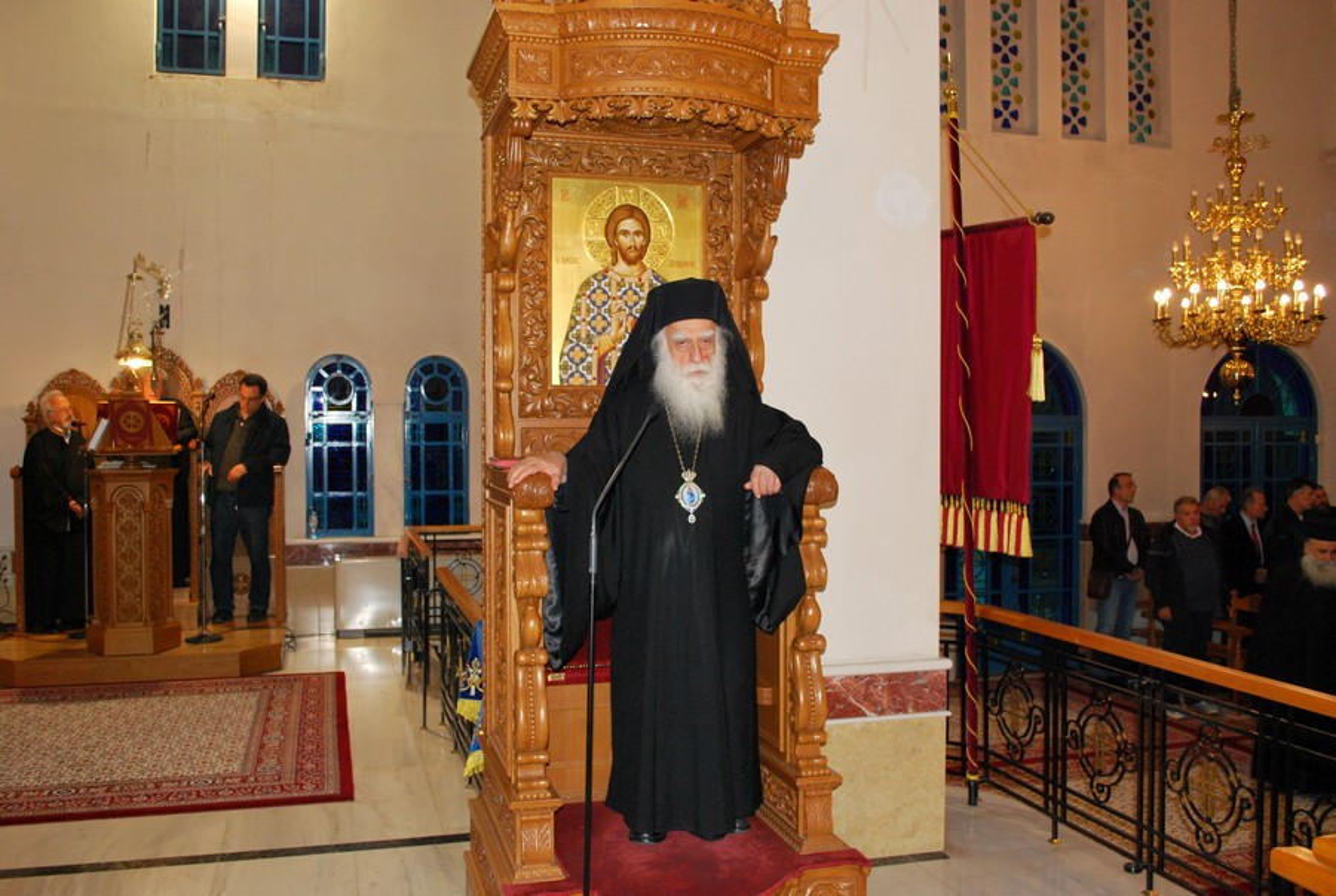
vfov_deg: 43.8
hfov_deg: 61.8
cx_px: 668
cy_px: 448
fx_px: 1116
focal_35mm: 30
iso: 800
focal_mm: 20
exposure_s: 1/60
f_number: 5
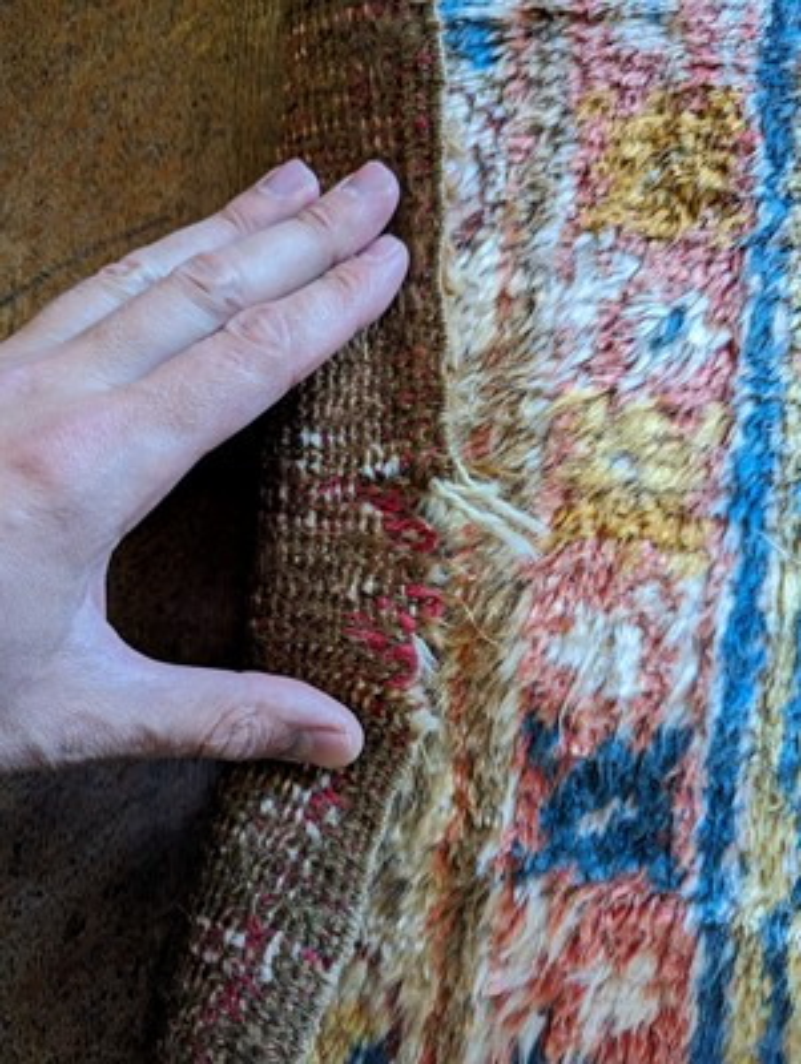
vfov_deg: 71.5
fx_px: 739
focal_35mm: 24
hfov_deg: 56.9
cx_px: 400
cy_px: 532
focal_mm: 6.81
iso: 1309
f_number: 1.85
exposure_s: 1/59.1
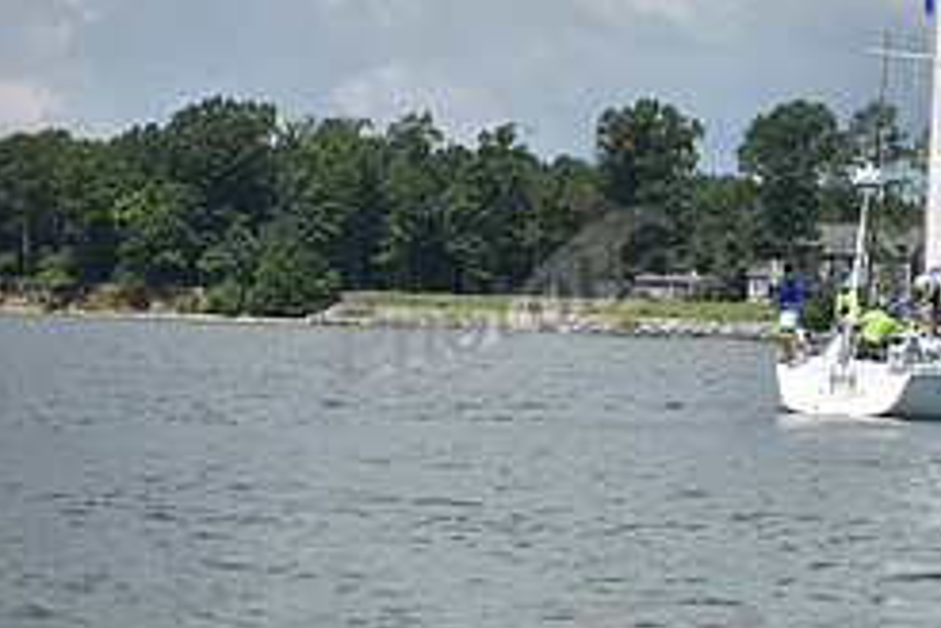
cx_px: 1071
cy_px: 33
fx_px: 4313
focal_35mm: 165
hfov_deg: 12.2
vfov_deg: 8.3
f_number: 3.5
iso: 320
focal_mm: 70
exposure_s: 1/8000
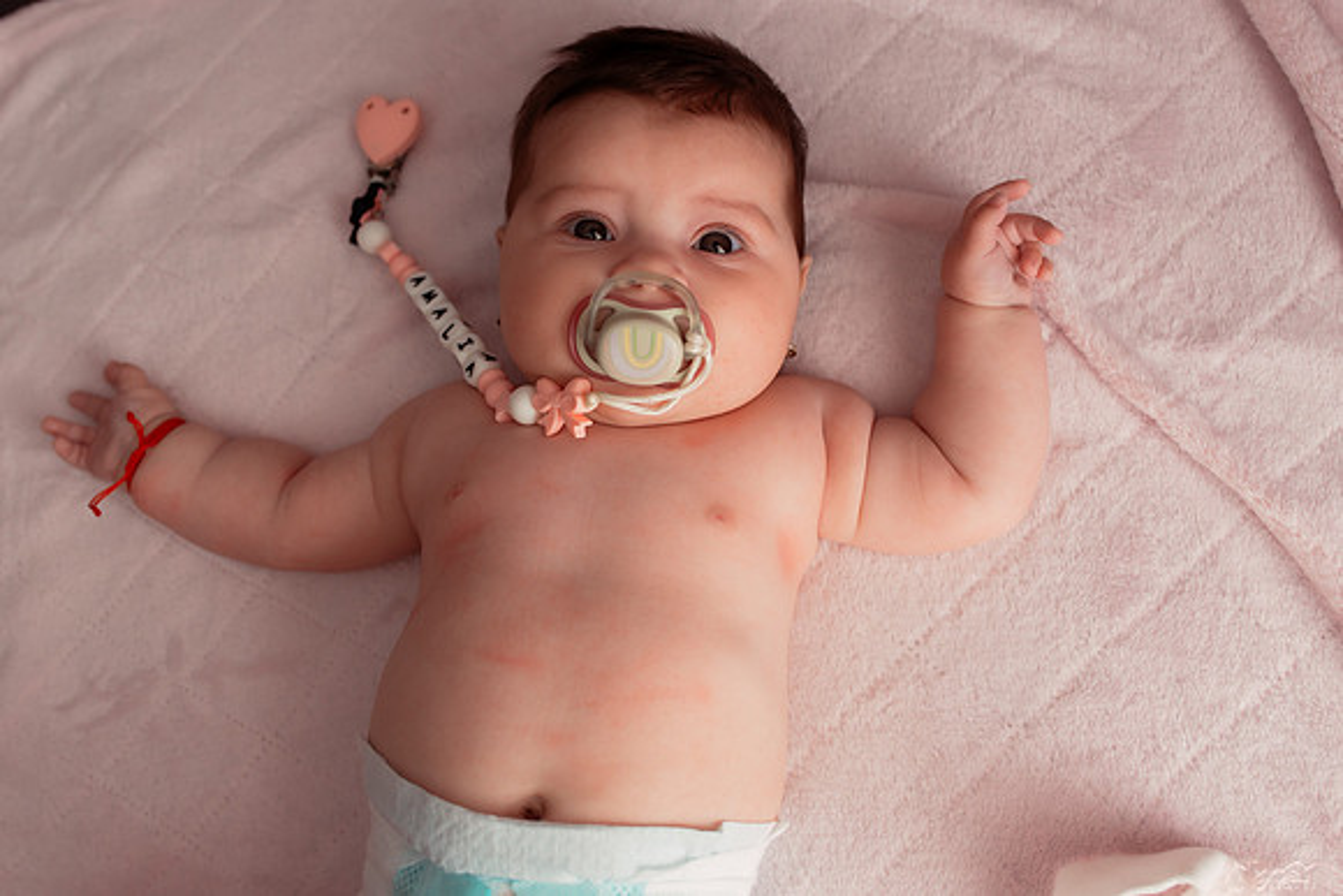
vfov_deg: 34.6
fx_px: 1439
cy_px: 402
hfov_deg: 50.0
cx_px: 647
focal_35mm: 39
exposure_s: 1/250
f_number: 4
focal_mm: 35
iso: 800
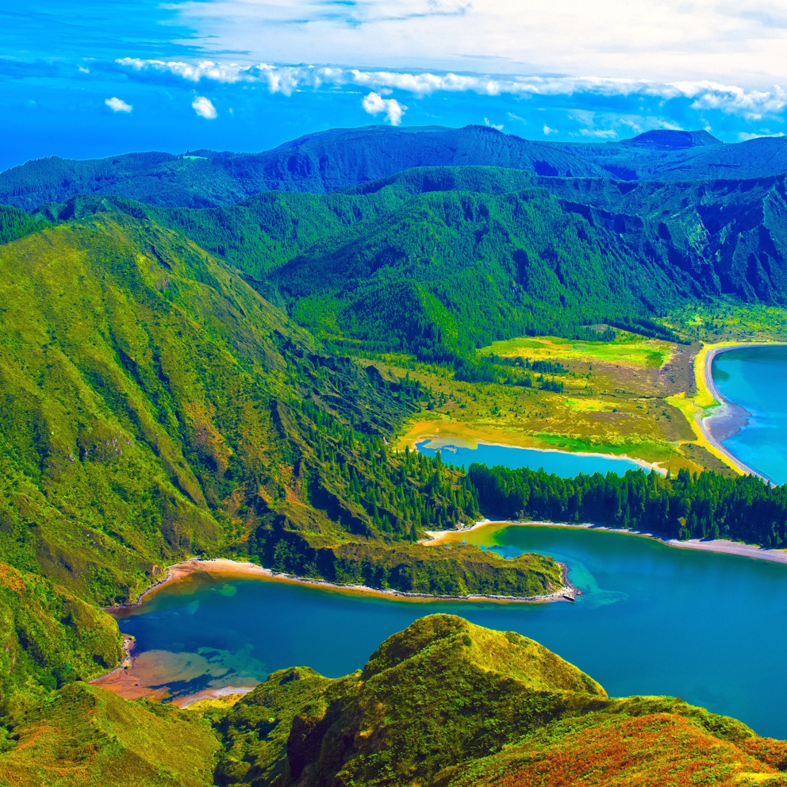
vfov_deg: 37.6
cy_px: 391
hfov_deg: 37.4
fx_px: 1157
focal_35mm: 45
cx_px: 473
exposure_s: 1/30
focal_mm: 35
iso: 64
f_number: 18
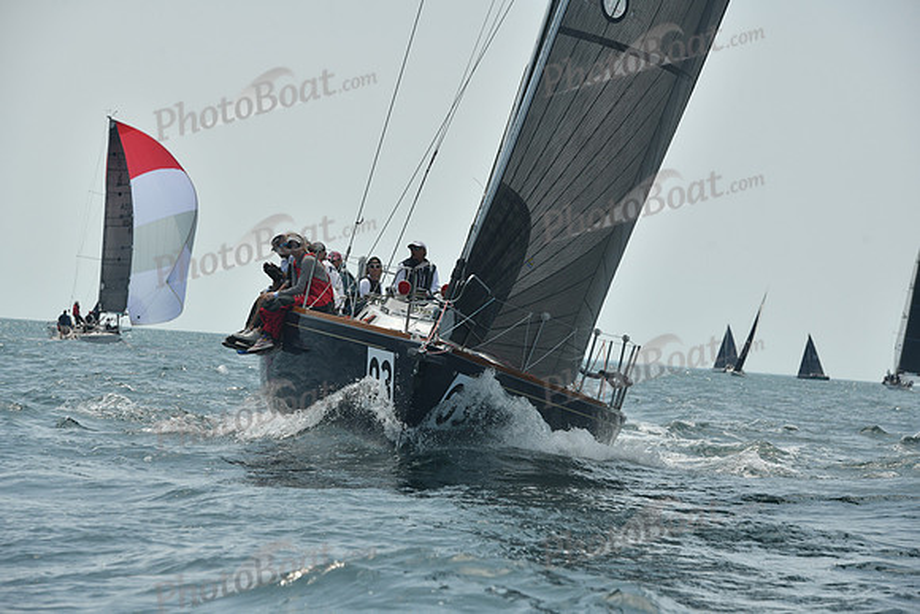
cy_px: 307
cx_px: 460
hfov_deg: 12.8
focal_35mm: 160
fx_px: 4090
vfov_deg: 8.6
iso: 320
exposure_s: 1/640
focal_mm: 160
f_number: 9
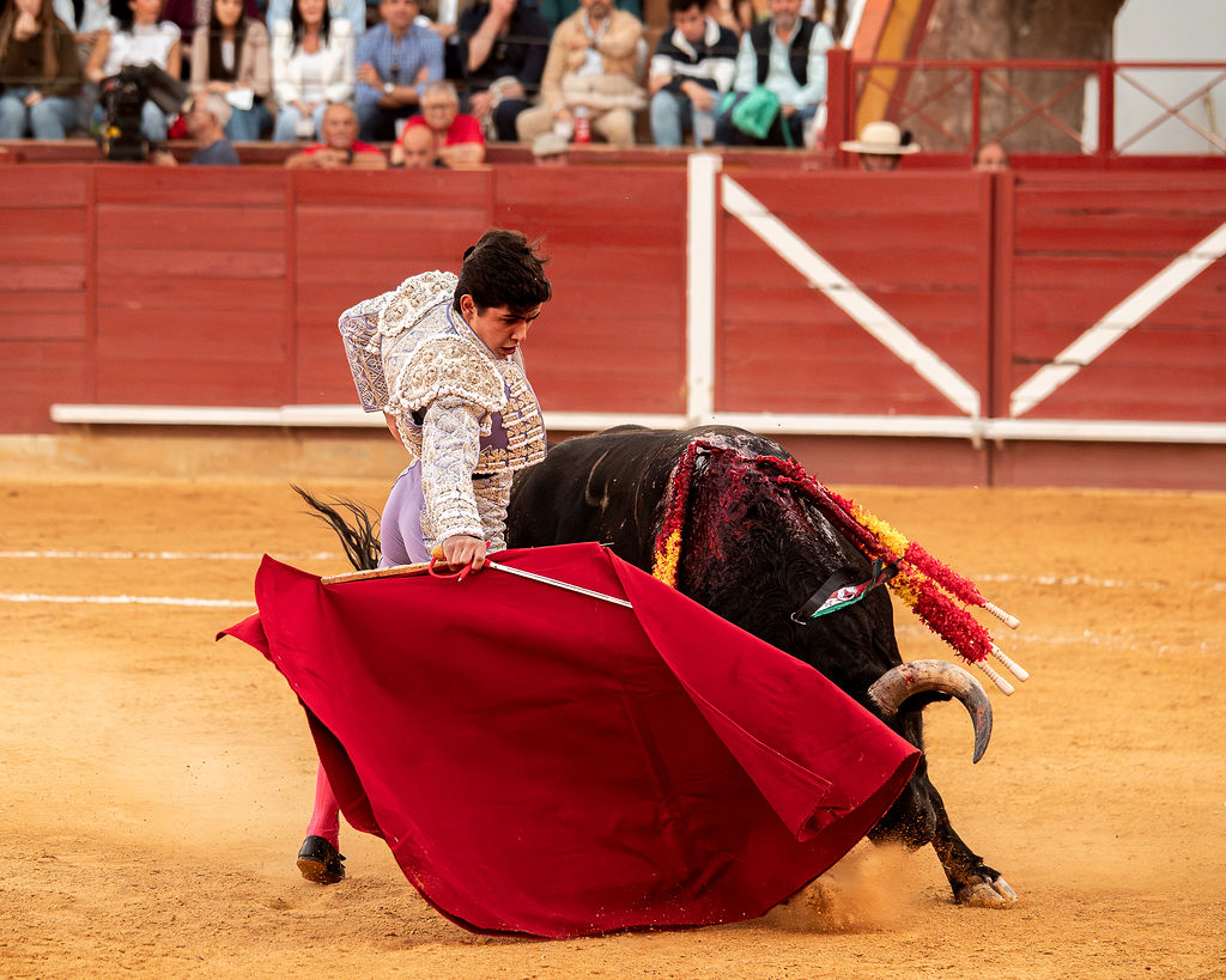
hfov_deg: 9.3
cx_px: 538
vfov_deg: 7.5
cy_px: 490
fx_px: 7518
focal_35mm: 207
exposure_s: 1/1000
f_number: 5.6
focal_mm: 184
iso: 5000
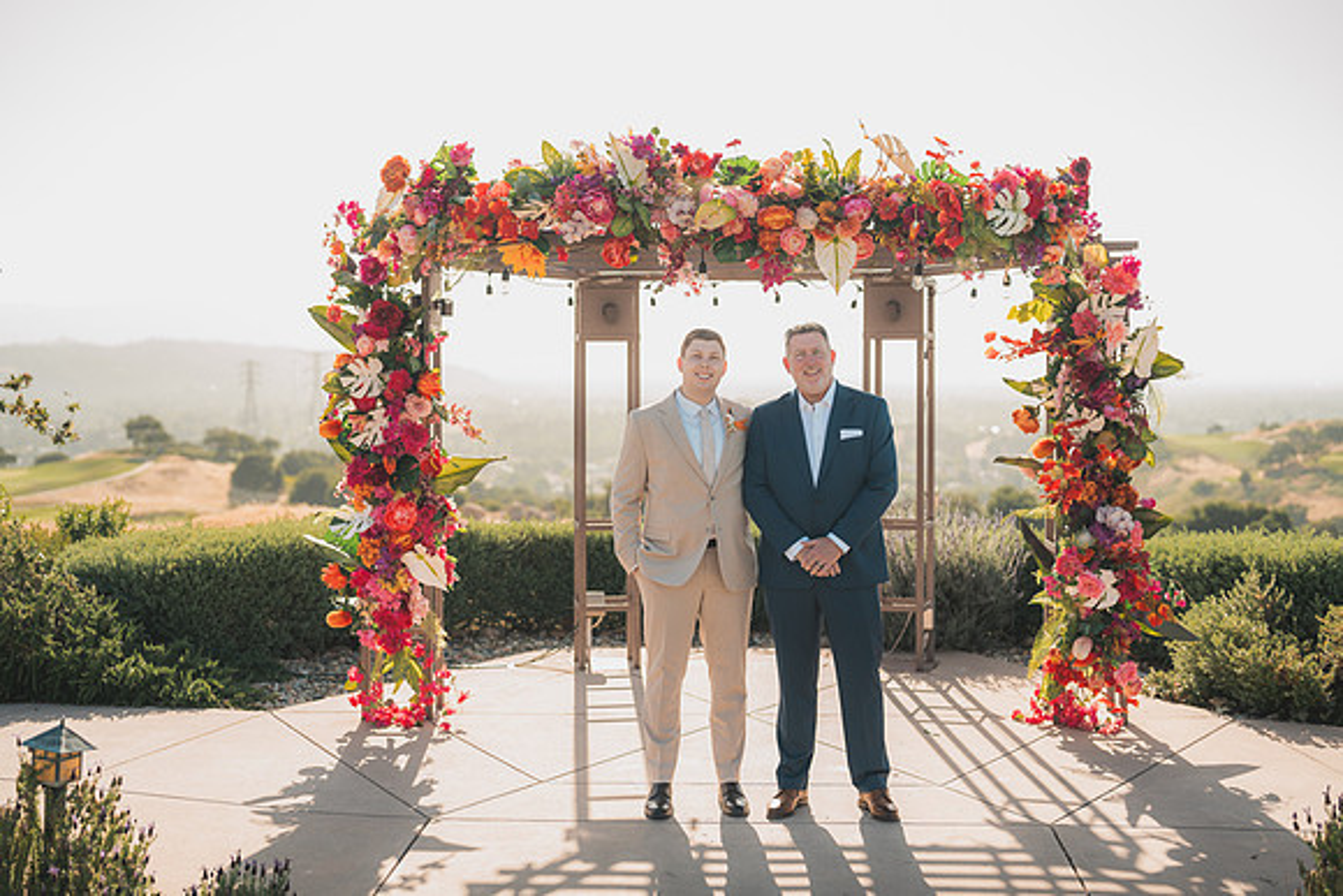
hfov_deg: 39.6
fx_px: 1866
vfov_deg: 27.0
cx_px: 672
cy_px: 448
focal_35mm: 50
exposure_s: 1/1000
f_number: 2
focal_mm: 50
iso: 50
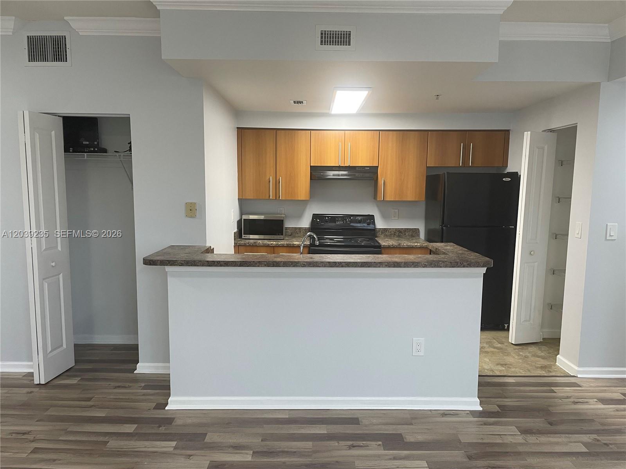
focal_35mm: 26
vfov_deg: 53.1
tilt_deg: -7.2
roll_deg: -0.9
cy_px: 234
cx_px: 313
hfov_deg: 67.3
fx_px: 470
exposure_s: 1/60
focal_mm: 4.2
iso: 100
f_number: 1.6
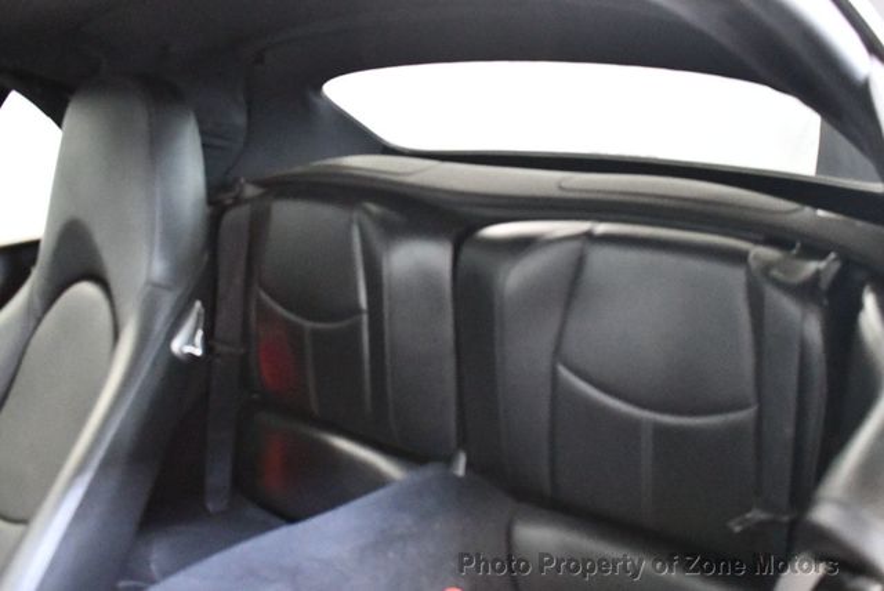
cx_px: 442
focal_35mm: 36
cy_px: 296
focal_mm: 18
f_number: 3.5
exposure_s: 1/50
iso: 12800
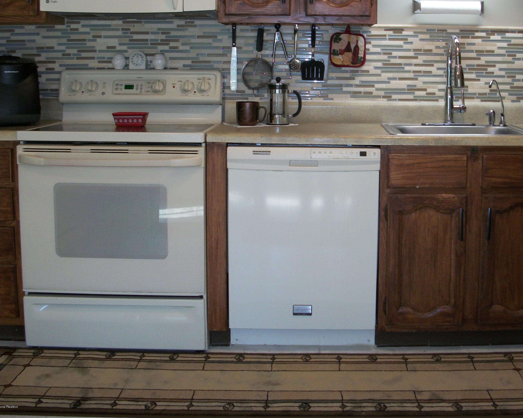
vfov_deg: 30.6
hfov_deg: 37.8
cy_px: 143
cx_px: 332
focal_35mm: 49
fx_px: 758
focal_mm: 6.3
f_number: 3.1
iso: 80
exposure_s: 1/30
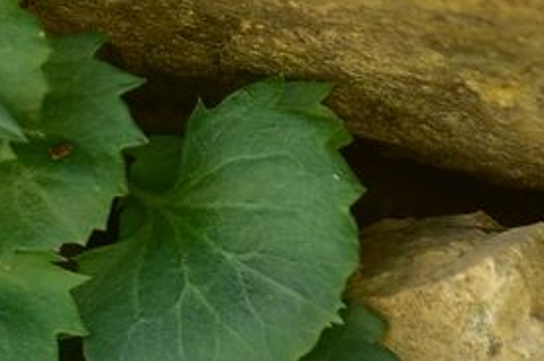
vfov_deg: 5.8
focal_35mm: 235
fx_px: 3547
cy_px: 356
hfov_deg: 8.4
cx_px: -434
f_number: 5
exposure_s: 1/100
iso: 160
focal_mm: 50
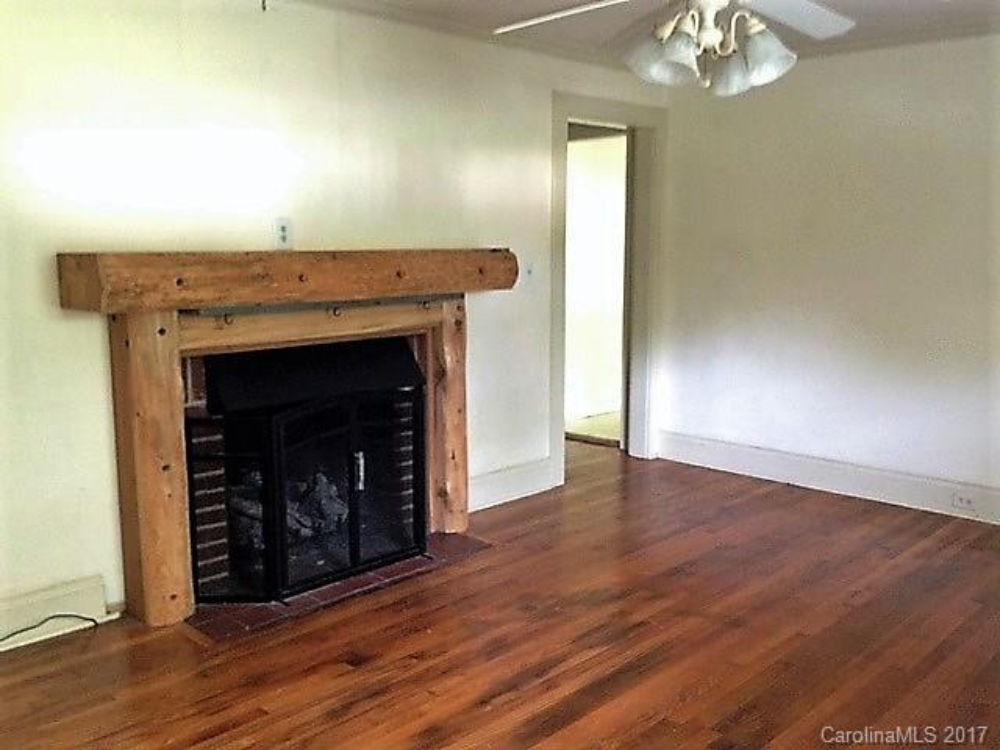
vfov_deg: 42.9
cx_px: 500
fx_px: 953
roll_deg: -0.9
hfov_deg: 55.4
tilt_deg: -9.3
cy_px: 375
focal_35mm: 33
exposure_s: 1/15
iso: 400
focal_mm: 4.12
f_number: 2.4
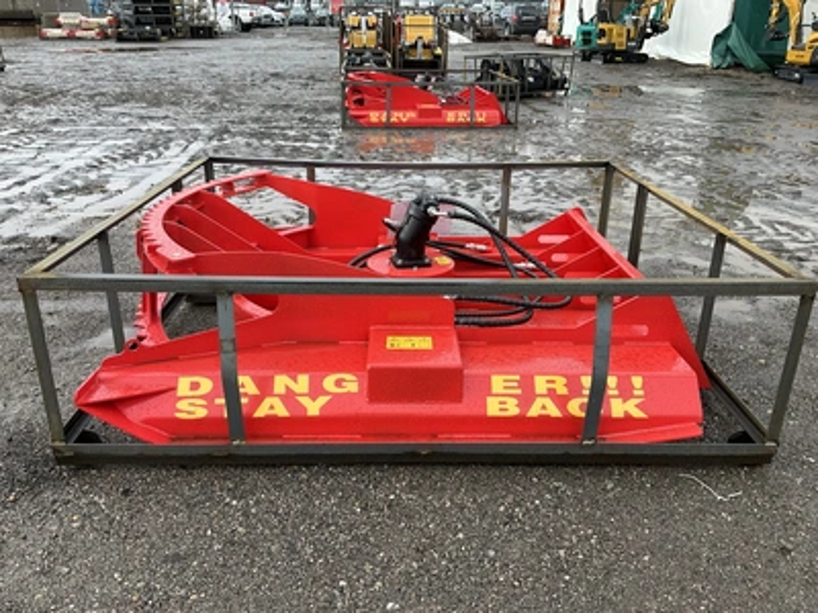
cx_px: 409
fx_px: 685
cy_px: 306
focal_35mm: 29
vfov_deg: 48.2
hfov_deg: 61.7
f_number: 1.8
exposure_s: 1/189
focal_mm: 3
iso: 20
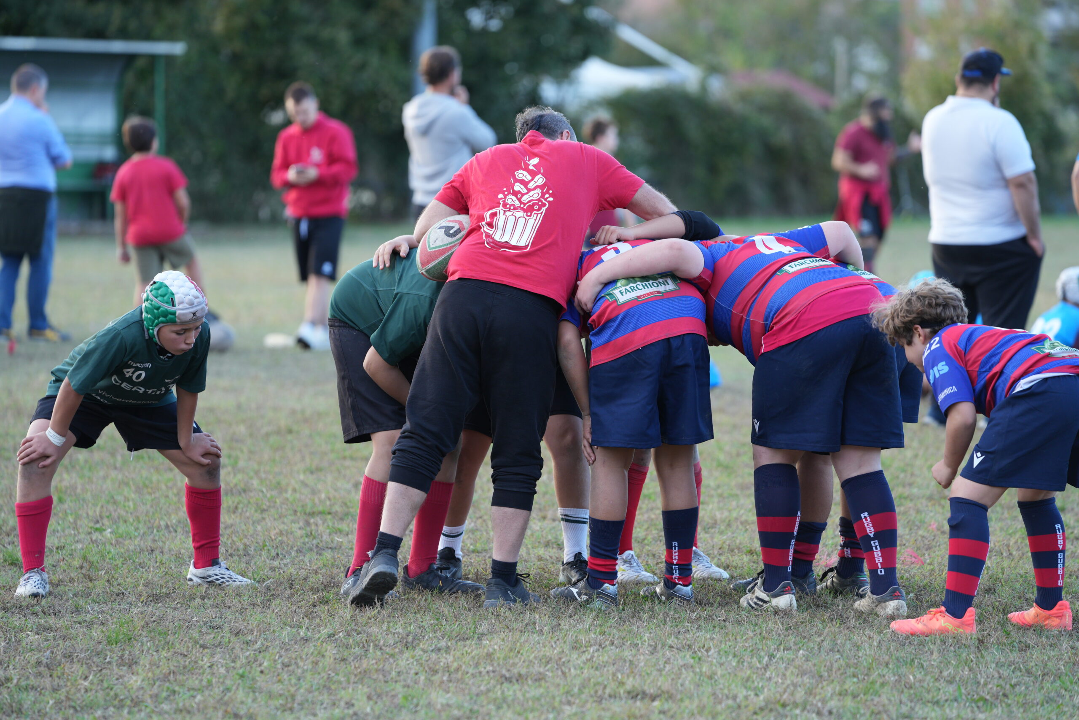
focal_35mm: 200
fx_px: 5994
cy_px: 360
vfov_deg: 6.9
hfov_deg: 10.3
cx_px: 540
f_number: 3.5
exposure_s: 1/320
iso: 400
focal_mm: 200
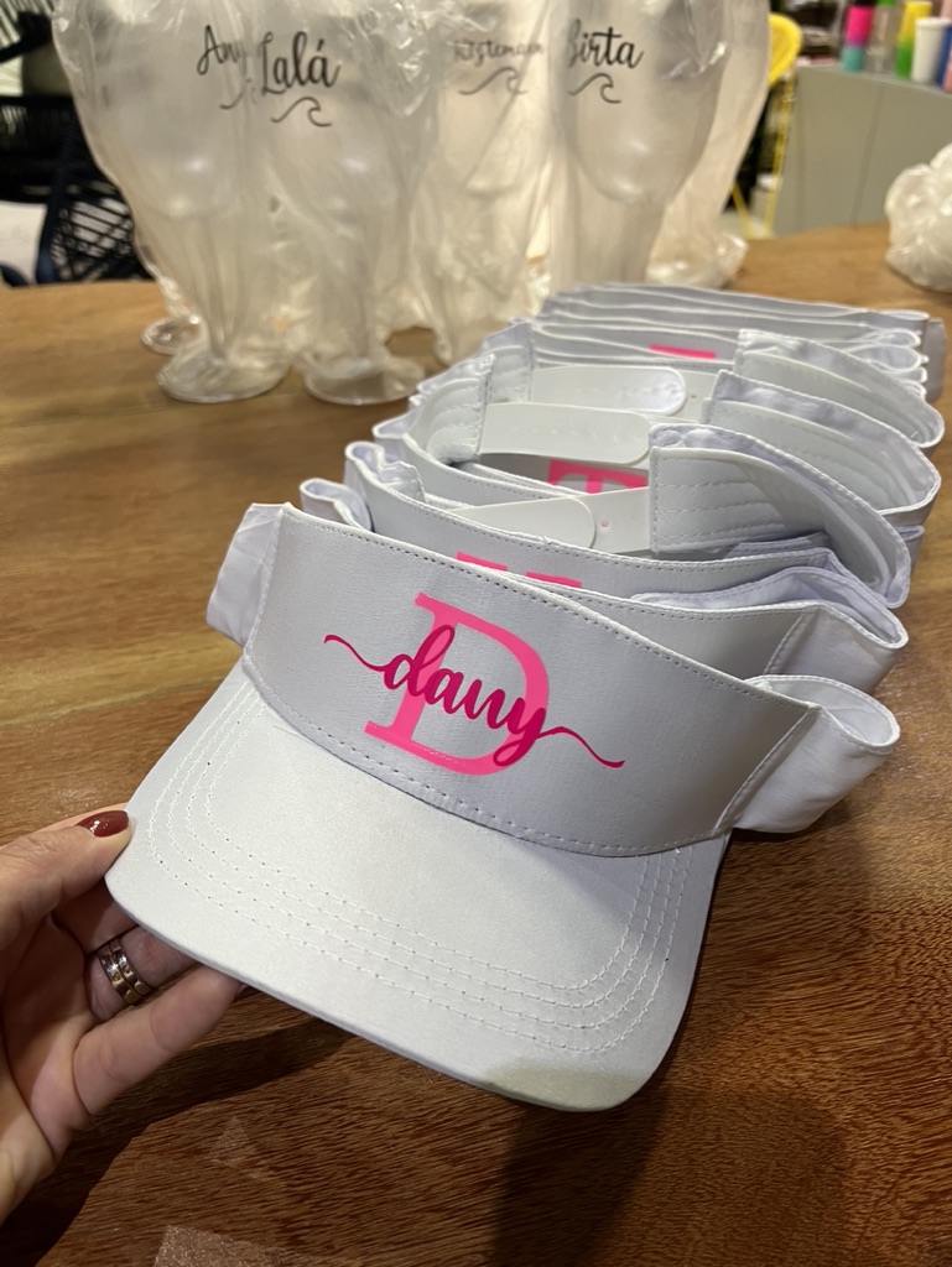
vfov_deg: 67.3
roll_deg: +1.1
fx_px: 953
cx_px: 476
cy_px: 634
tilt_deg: -36.7
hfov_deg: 53.1
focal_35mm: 26
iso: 100
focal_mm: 5.7
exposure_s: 1/60
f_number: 1.5
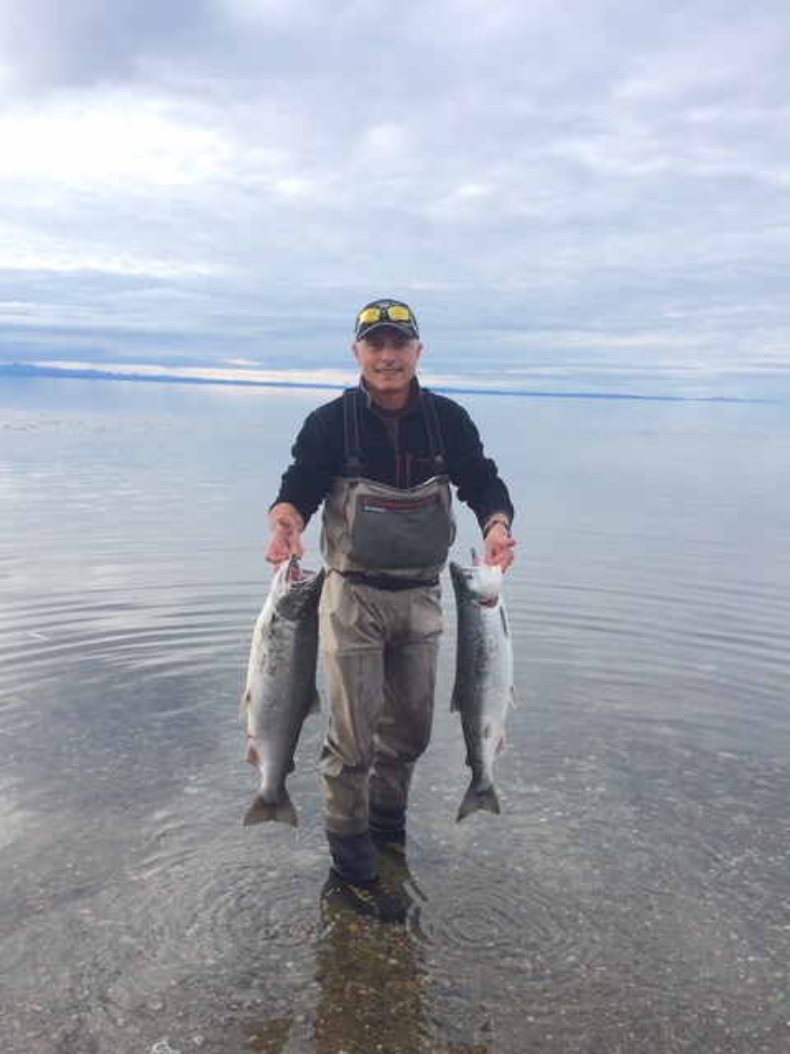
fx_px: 882
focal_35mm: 29
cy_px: 527
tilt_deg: -6.2
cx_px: 395
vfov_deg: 61.7
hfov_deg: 48.2
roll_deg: -0.7
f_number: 2.2
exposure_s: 1/989
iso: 32
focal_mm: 4.15
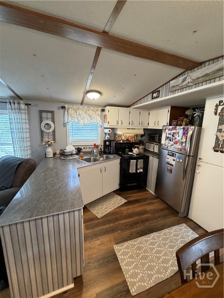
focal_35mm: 14
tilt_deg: -9.9
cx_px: 112
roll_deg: -2.2
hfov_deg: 85.7
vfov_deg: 102.1
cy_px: 149
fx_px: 121
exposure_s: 1/60
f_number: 2.2
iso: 320
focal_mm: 2.22
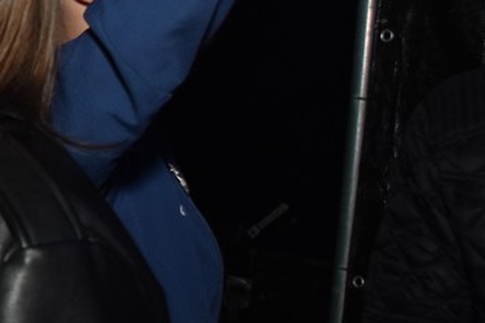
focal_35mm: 97
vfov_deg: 14.0
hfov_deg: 18.8
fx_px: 1306
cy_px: 87
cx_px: -216
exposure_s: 1/50
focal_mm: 22
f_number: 3.8
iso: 1600
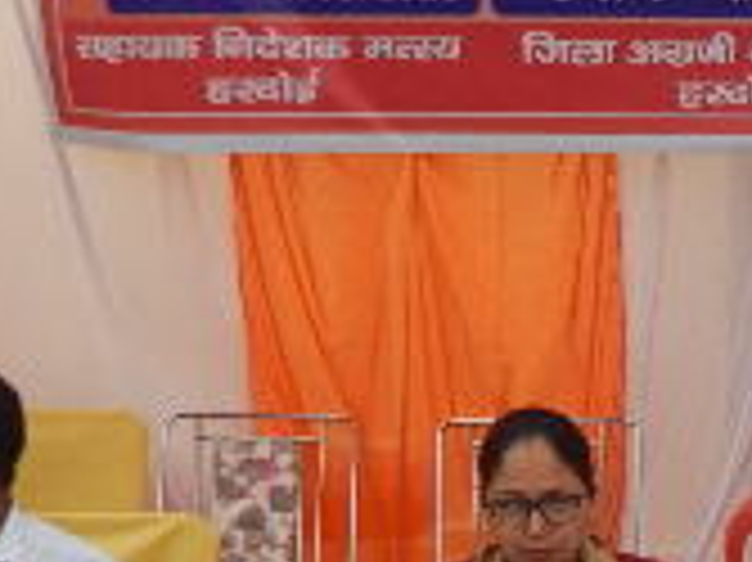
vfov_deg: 15.1
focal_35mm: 96
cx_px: 977
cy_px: 571
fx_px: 2084
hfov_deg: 19.0
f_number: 3.1
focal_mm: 4.5
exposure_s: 1/500
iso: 125
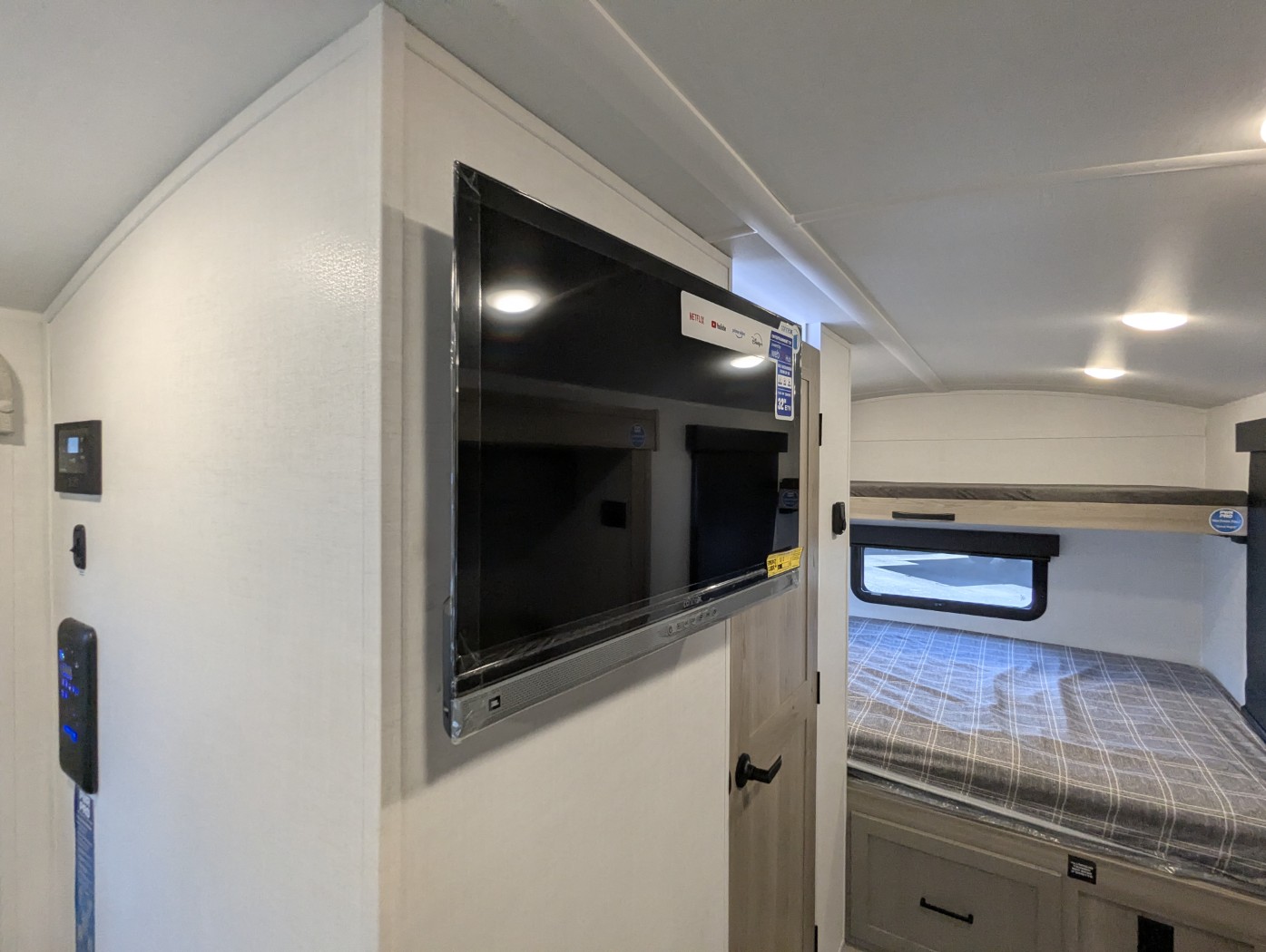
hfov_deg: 94.4
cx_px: 633
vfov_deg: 78.2
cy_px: 476
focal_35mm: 16
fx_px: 586
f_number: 2.2
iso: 164
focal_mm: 2.35
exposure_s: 1/125
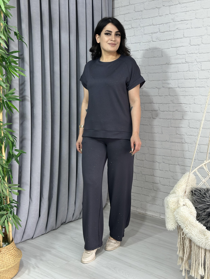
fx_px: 388
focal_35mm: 48
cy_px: 140
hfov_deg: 30.3
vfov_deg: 39.7
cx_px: 105
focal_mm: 6.86
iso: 80
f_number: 1.78
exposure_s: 1/100
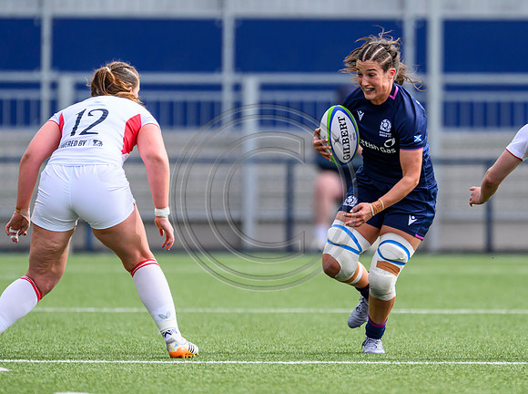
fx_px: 16104
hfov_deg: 1.9
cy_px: 165
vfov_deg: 1.4
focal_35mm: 1058
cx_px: 384
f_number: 4
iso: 500
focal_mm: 560
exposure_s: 1/2000
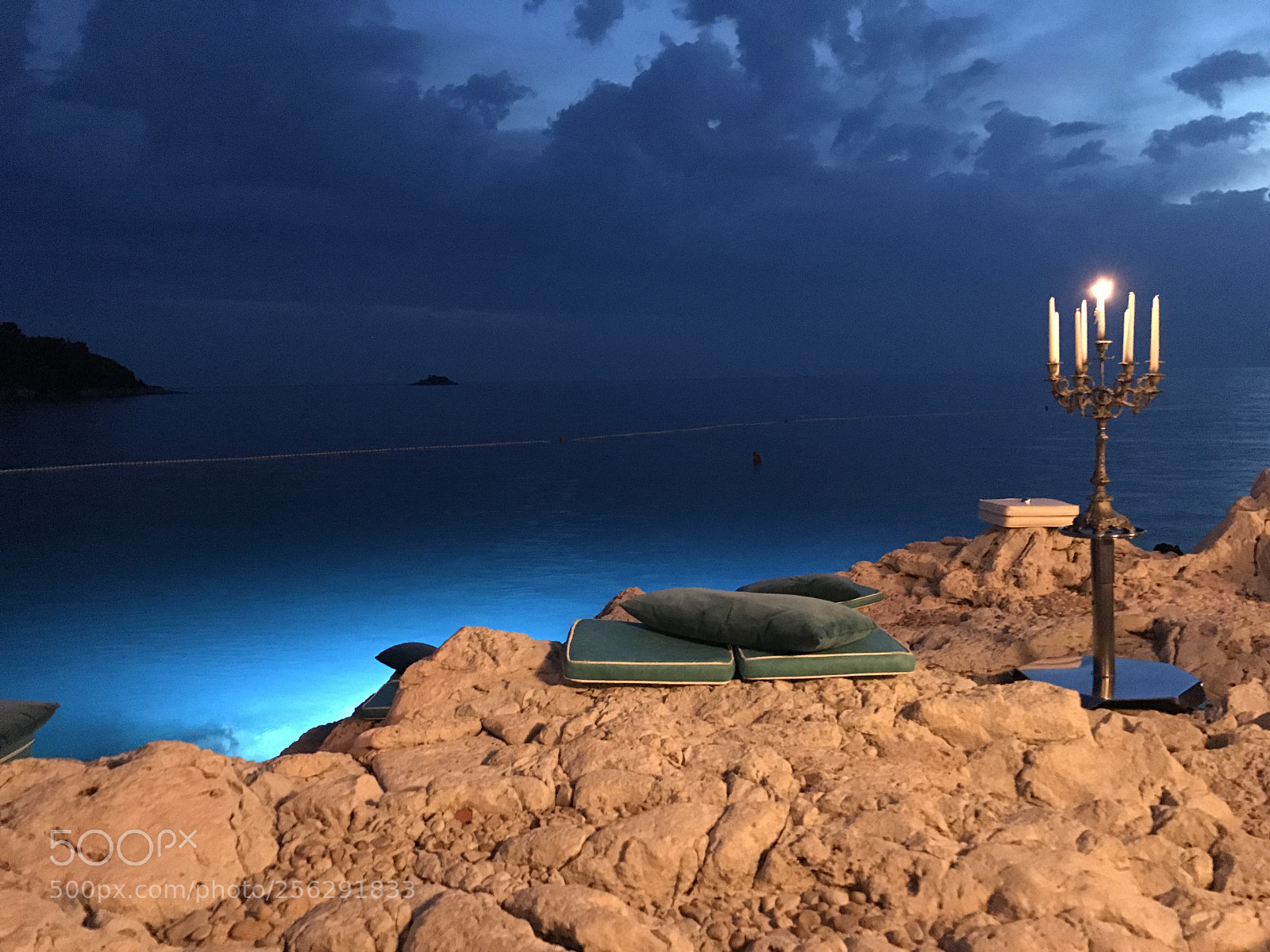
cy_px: 476
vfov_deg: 49.7
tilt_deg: -4.4
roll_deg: +1.3
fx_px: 1027
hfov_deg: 63.4
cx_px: 635
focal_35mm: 28
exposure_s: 1/4
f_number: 1.8
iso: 200
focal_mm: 3.99
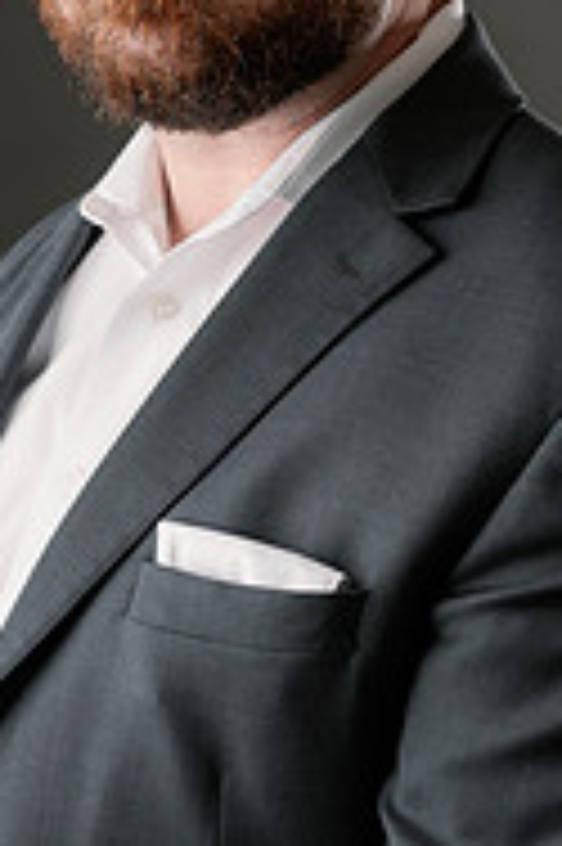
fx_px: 2815
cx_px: 236
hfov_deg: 11.4
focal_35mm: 120
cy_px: 338
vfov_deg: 17.1
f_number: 5
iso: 100
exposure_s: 1/200
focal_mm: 50
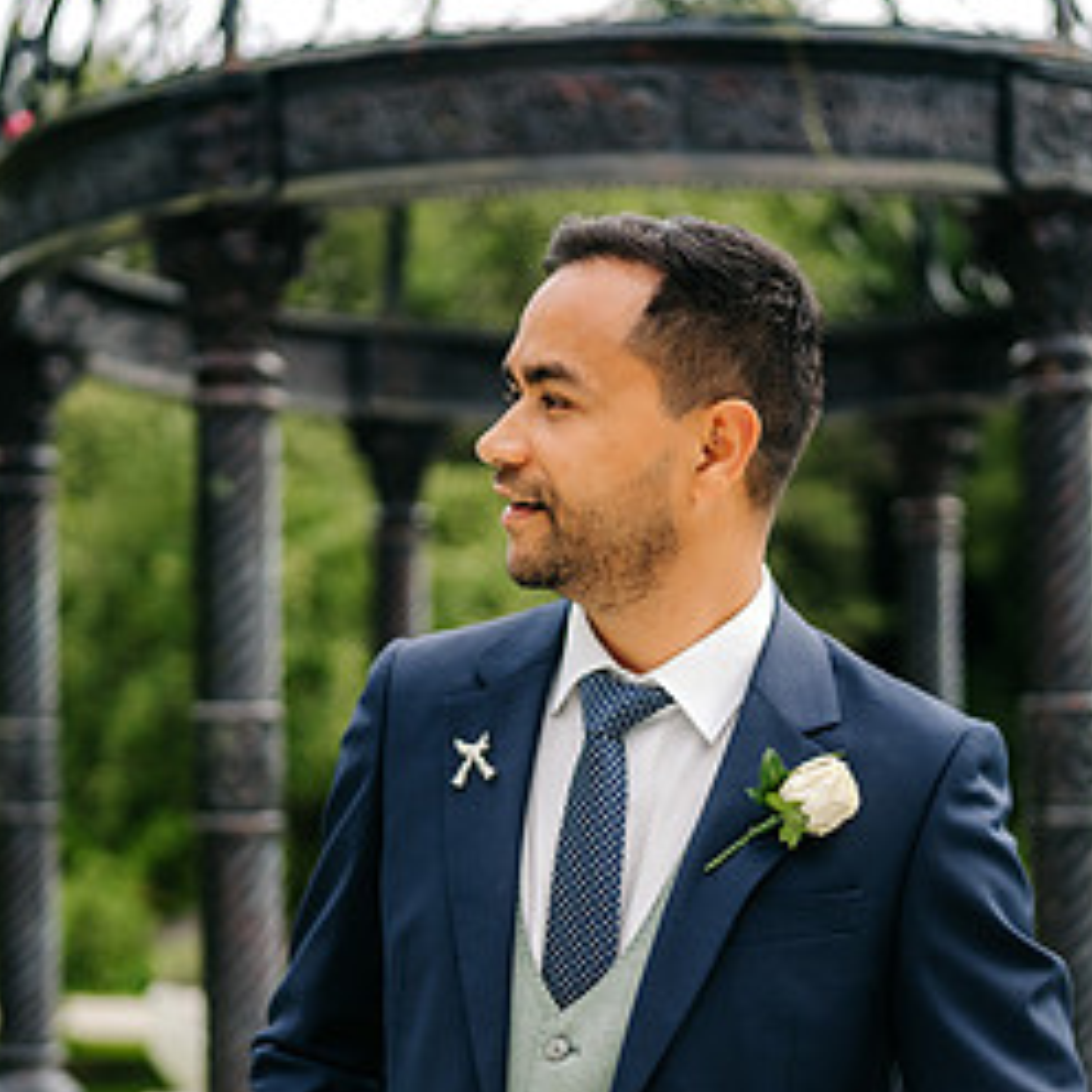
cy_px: 821
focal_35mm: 71
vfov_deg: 24.1
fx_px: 2534
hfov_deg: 24.3
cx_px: 559
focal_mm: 35
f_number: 1.4
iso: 100
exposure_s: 1/1600
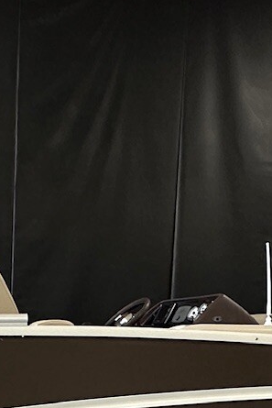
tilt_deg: -6.4
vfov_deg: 28.0
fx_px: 759
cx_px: -97
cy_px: 425
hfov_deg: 18.6
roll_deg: -0.6
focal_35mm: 67
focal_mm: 2.22
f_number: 2.2
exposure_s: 1/120
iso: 250
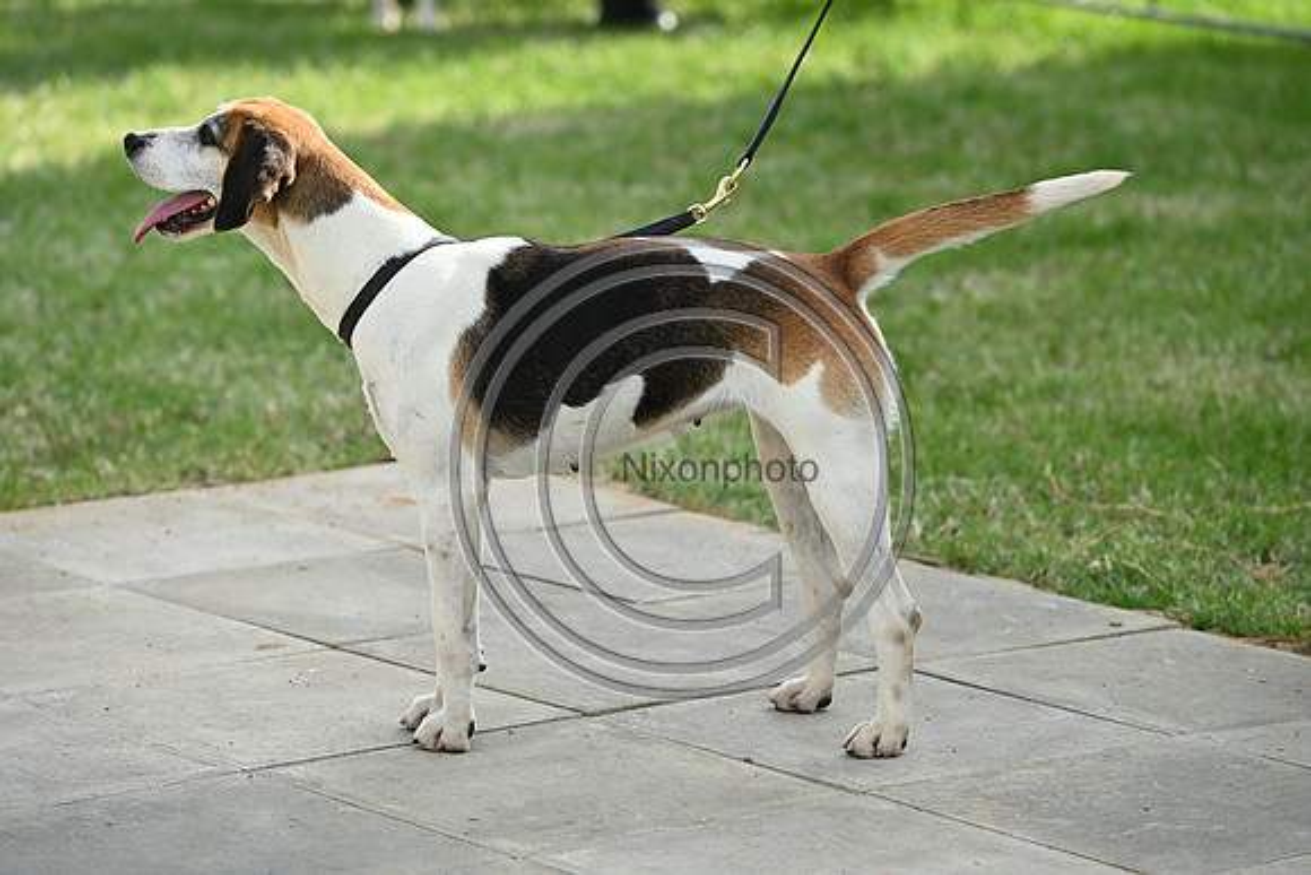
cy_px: 438
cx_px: 656
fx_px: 6192
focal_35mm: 170
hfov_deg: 12.1
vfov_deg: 8.1
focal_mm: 170
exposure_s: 1/1000
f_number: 4.5
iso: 360
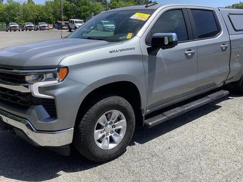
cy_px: 83
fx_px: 246
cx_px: 126
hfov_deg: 52.6
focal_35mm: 35
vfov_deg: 40.7
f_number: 2.4
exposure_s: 1/959
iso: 25
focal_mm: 3.3
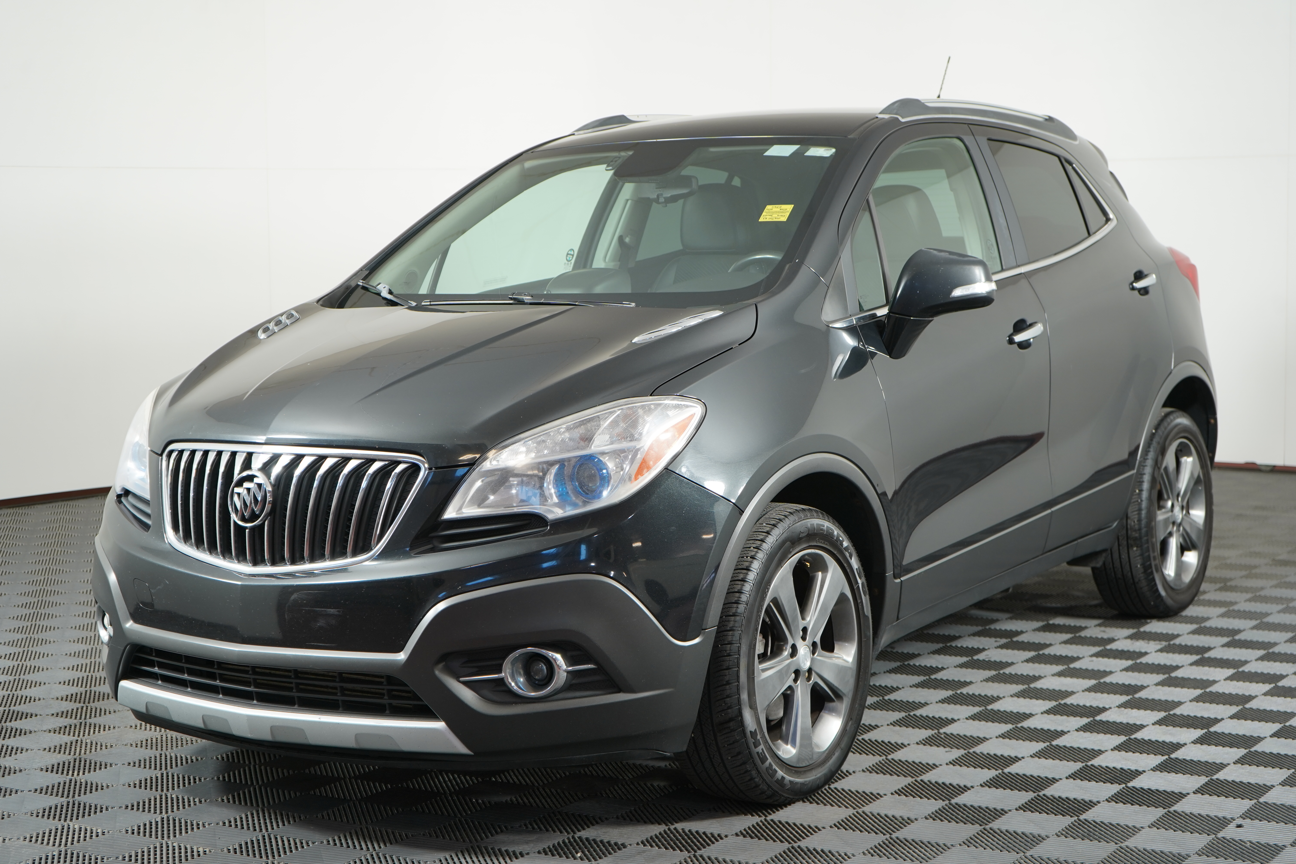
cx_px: 648
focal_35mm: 56
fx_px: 2016
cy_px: 432
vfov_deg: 24.2
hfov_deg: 35.6
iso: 400
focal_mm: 56
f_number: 5
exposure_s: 1/60
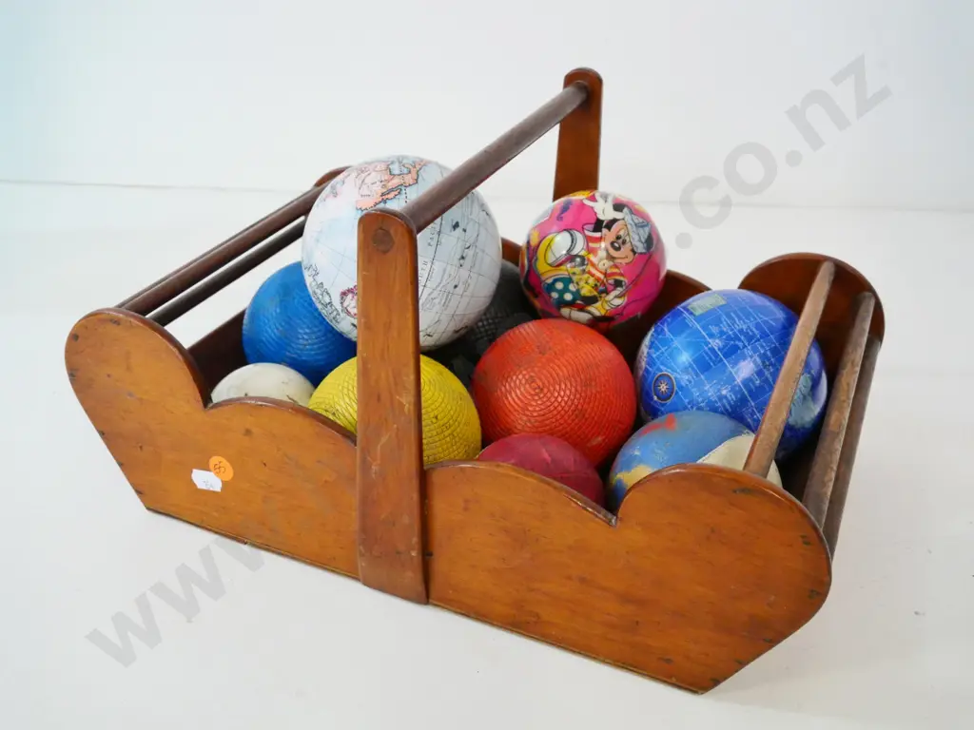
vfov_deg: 39.7
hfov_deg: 51.4
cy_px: 365
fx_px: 1013
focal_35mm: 36
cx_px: 487
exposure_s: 1/80
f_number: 5.6
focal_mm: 18
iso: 3200
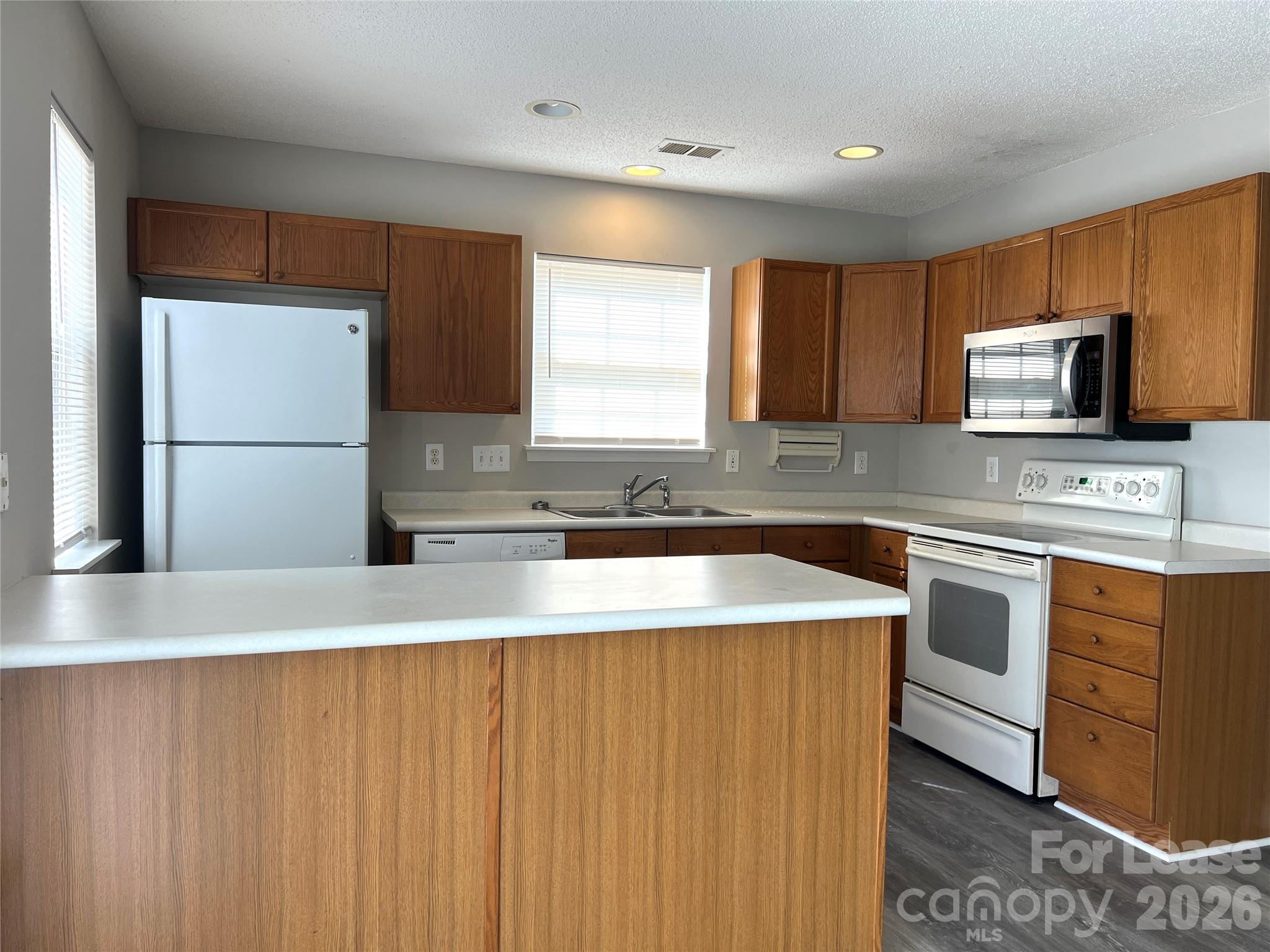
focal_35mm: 26
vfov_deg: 53.1
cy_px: 476
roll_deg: -0.3
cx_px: 635
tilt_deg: -1.8
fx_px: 954
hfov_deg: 67.3
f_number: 1.5
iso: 50
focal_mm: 5.7
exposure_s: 1/229
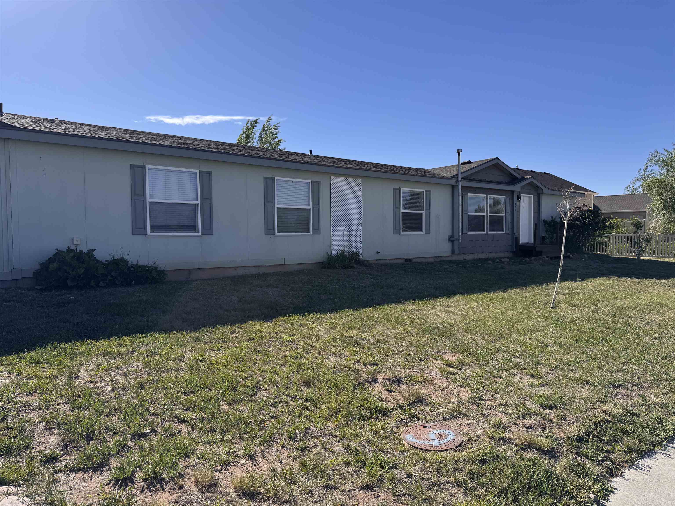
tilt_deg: -2.5
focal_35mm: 24
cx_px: 338
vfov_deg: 56.8
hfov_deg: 71.6
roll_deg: +0.2
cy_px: 253
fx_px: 468
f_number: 1.78
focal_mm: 6.76
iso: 80
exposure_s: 1/4049
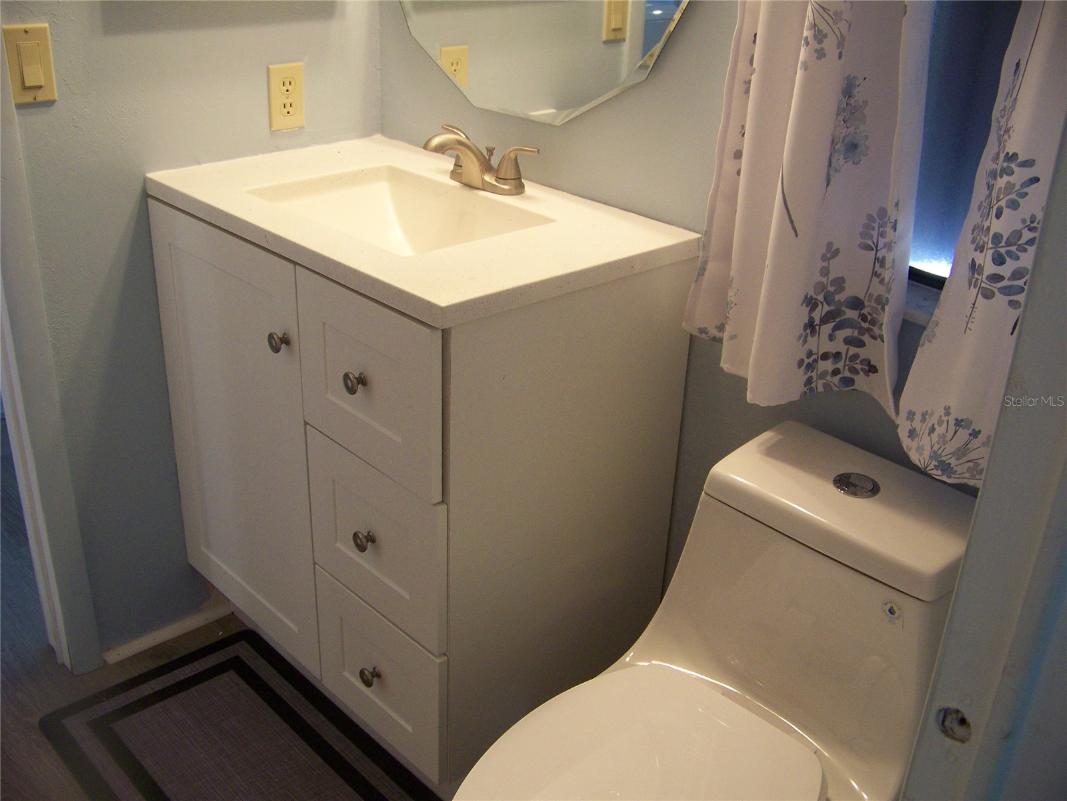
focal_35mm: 36
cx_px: 534
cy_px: 400
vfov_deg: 39.7
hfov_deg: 51.4
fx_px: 1110
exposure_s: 1/30
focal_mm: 5.85
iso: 160
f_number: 2.8
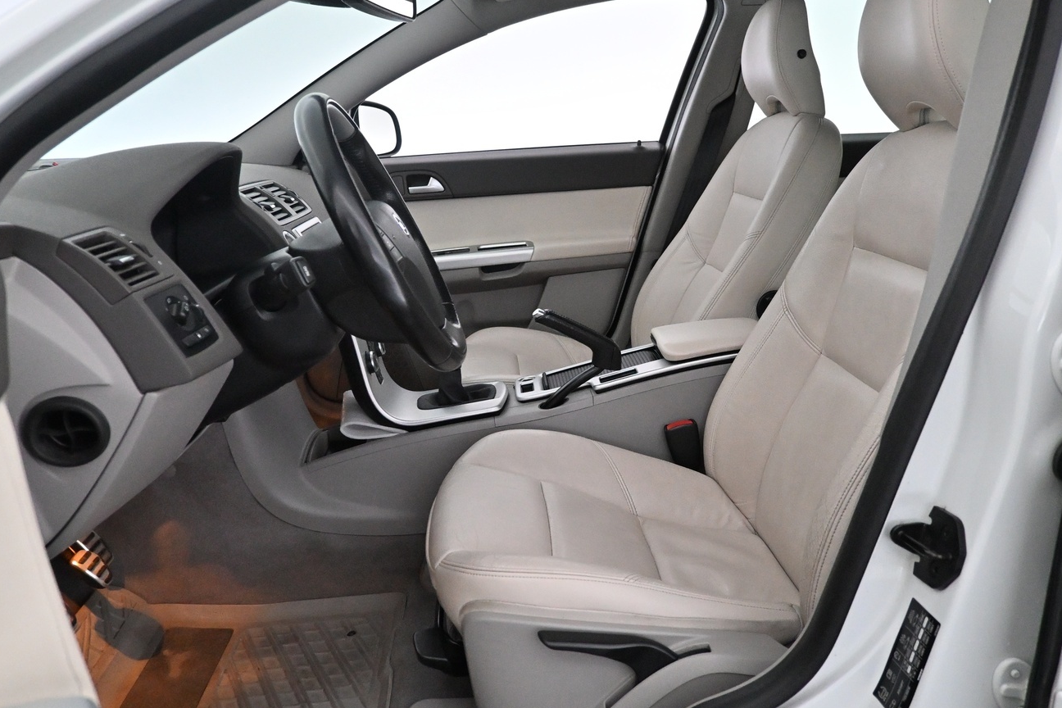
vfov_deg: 43.6
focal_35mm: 30
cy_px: 349
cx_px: 542
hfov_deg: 61.9
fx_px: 885
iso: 3200
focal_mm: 16
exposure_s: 1/125
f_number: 3.5
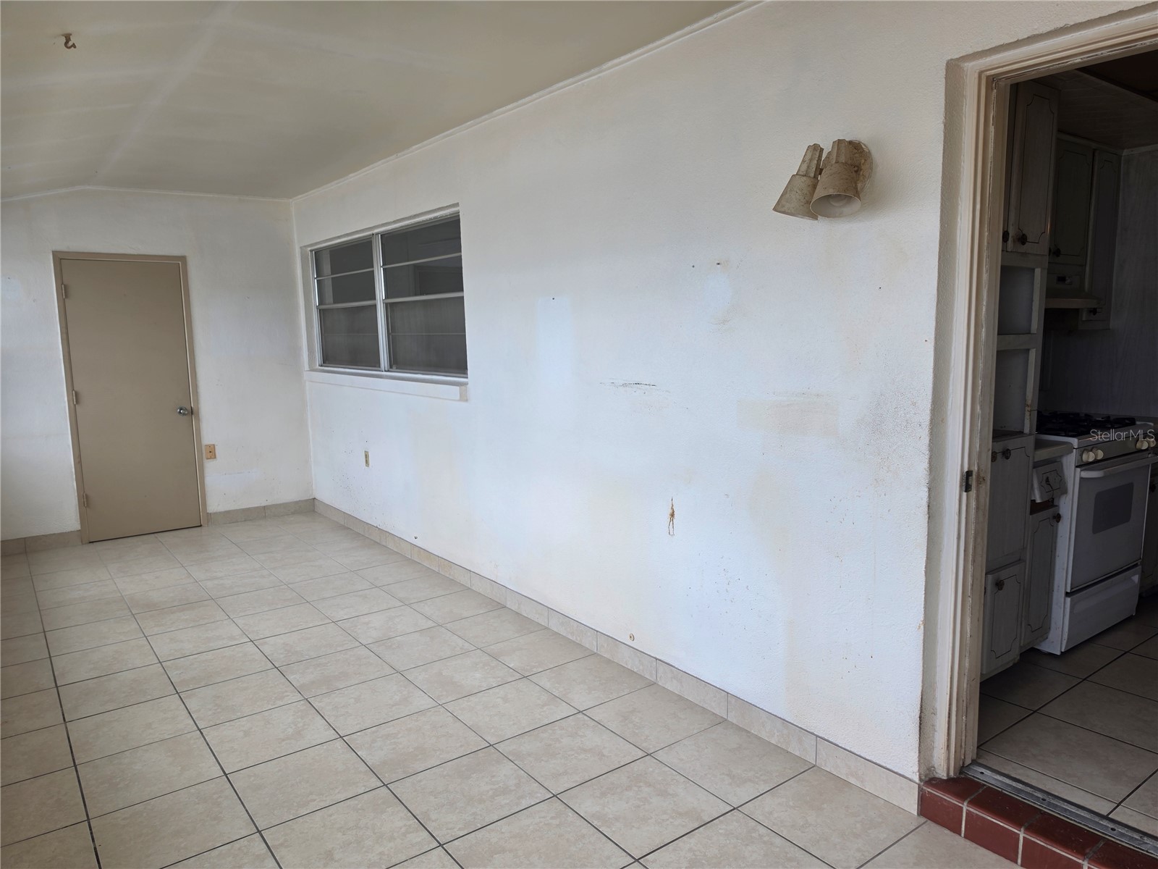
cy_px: 434
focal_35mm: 23
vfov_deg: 58.9
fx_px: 769
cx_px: 579
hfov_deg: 73.9
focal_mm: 6.5
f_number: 1.4
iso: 20
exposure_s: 1/180
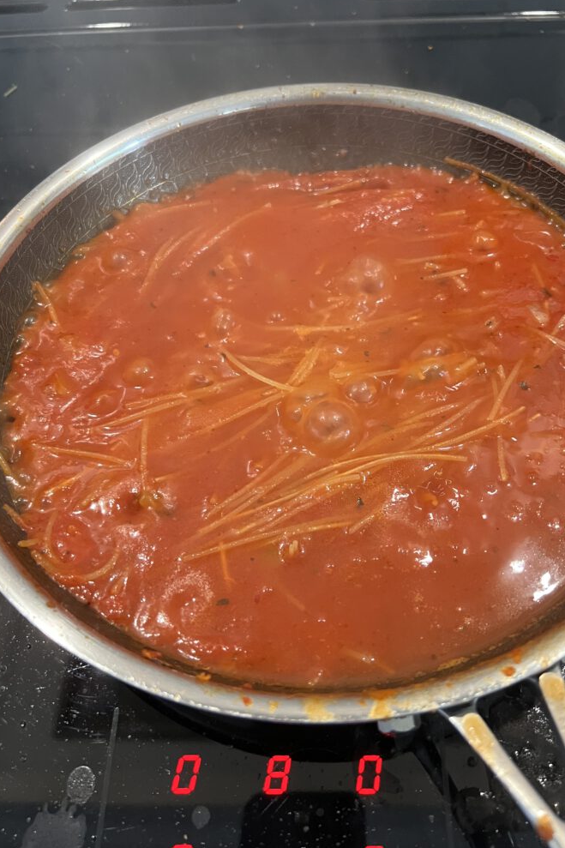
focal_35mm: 28
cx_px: 319
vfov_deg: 65.5
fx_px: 659
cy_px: 417
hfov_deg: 46.3
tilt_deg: -59.1
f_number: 1.5
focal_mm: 5.7
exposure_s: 1/60
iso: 400
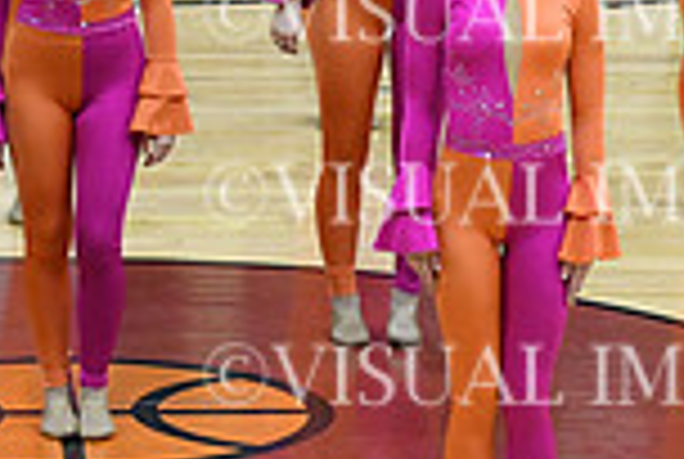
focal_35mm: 400
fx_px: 7615
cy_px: -79
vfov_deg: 3.4
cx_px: 855
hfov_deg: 5.1
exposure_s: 1/400
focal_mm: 70
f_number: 2.8
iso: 3200
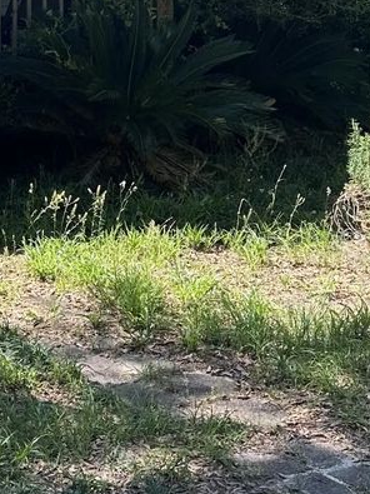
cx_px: -64
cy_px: 18
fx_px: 1184
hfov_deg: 17.0
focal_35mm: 83
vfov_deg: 22.8
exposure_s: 1/1639
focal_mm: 6.86
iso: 80
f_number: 1.78
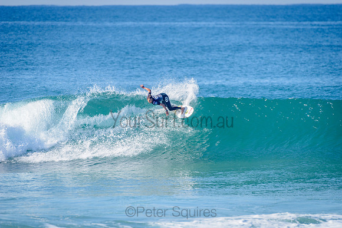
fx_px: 4800
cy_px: 114
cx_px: 171
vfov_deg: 2.7
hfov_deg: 4.1
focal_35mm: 505
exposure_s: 1/2000
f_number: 5.6
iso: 220
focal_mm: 500
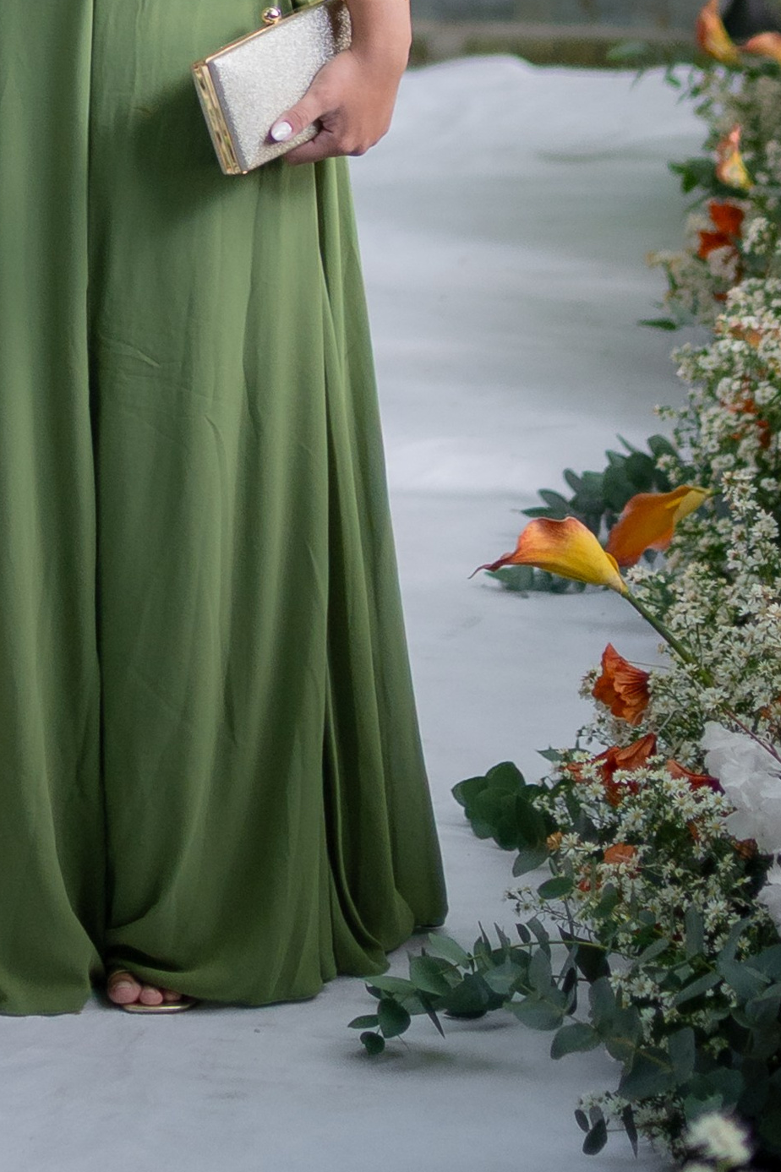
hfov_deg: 9.4
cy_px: -370
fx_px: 4688
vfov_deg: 13.7
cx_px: -180
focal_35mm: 144
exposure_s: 1/800
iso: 640
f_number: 1.4
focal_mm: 35
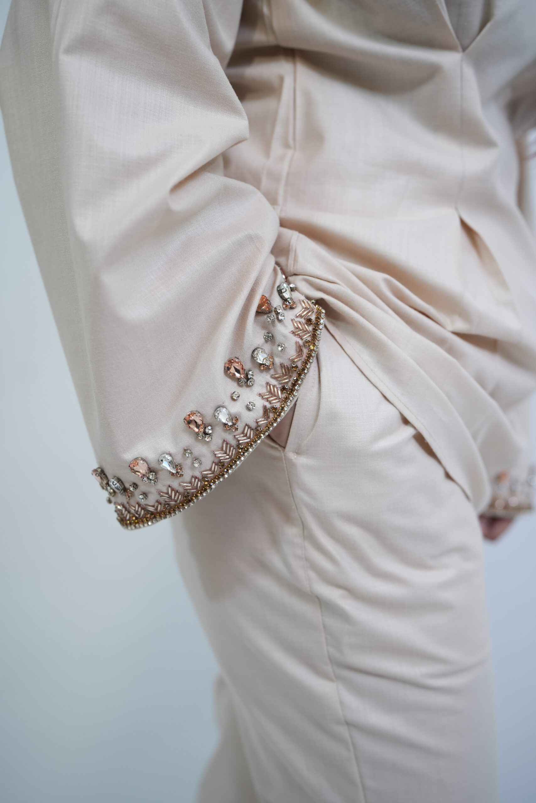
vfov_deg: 54.4
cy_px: 402
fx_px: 781
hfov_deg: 37.9
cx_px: 268
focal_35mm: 35
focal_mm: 35
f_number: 2.5
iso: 320
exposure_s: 1/200
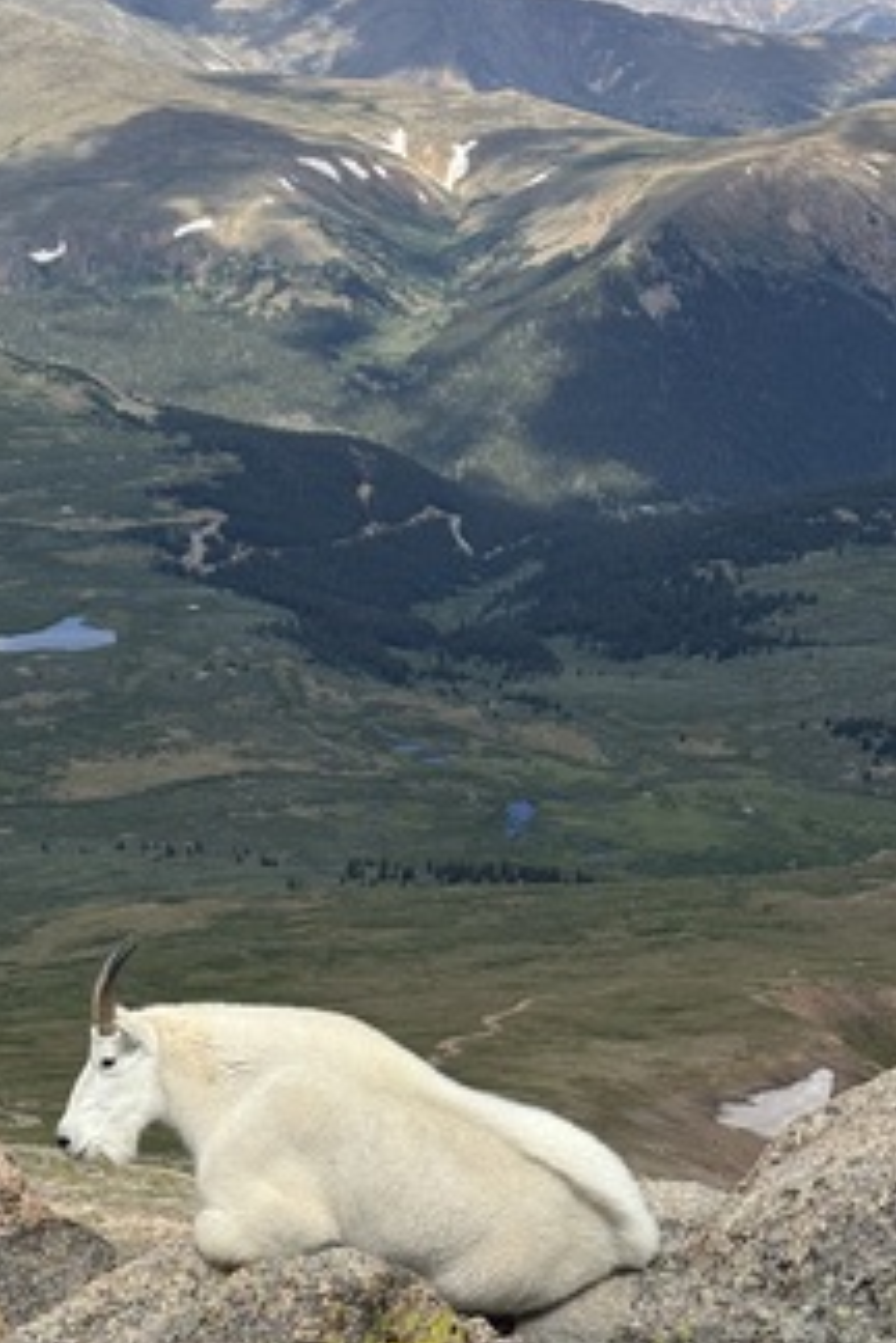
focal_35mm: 80
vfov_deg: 25.2
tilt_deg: -18.1
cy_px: 924
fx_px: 2986
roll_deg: -0.5
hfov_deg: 17.1
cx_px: 386
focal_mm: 6.76
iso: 64
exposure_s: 1/3610
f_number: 1.78
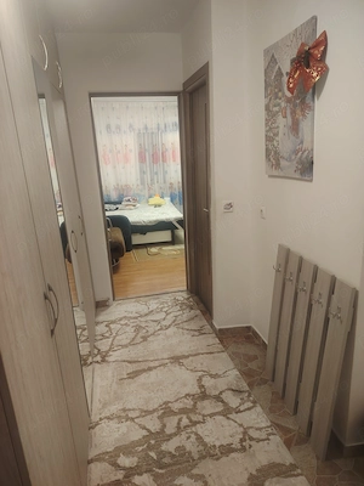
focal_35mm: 24
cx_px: 182
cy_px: 243
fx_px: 336
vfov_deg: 71.6
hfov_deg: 56.8
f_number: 1.75
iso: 1697
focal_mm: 5.25
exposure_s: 1/25
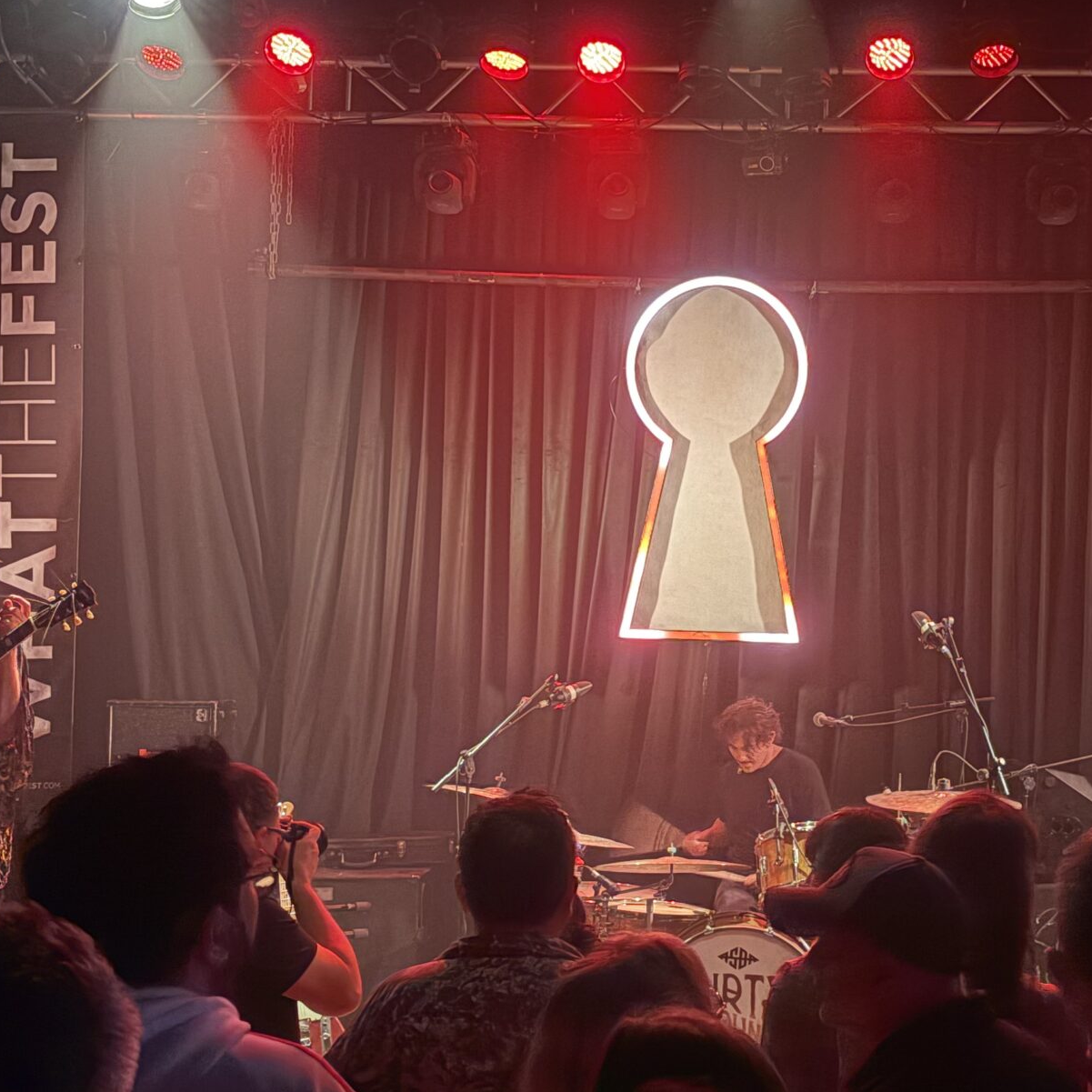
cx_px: 746
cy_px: 591
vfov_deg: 34.7
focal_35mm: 49
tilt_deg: +3.9
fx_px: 1749
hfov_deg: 34.3
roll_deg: +0.0
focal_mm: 5.96
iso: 1000
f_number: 1.6
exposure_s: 1/20
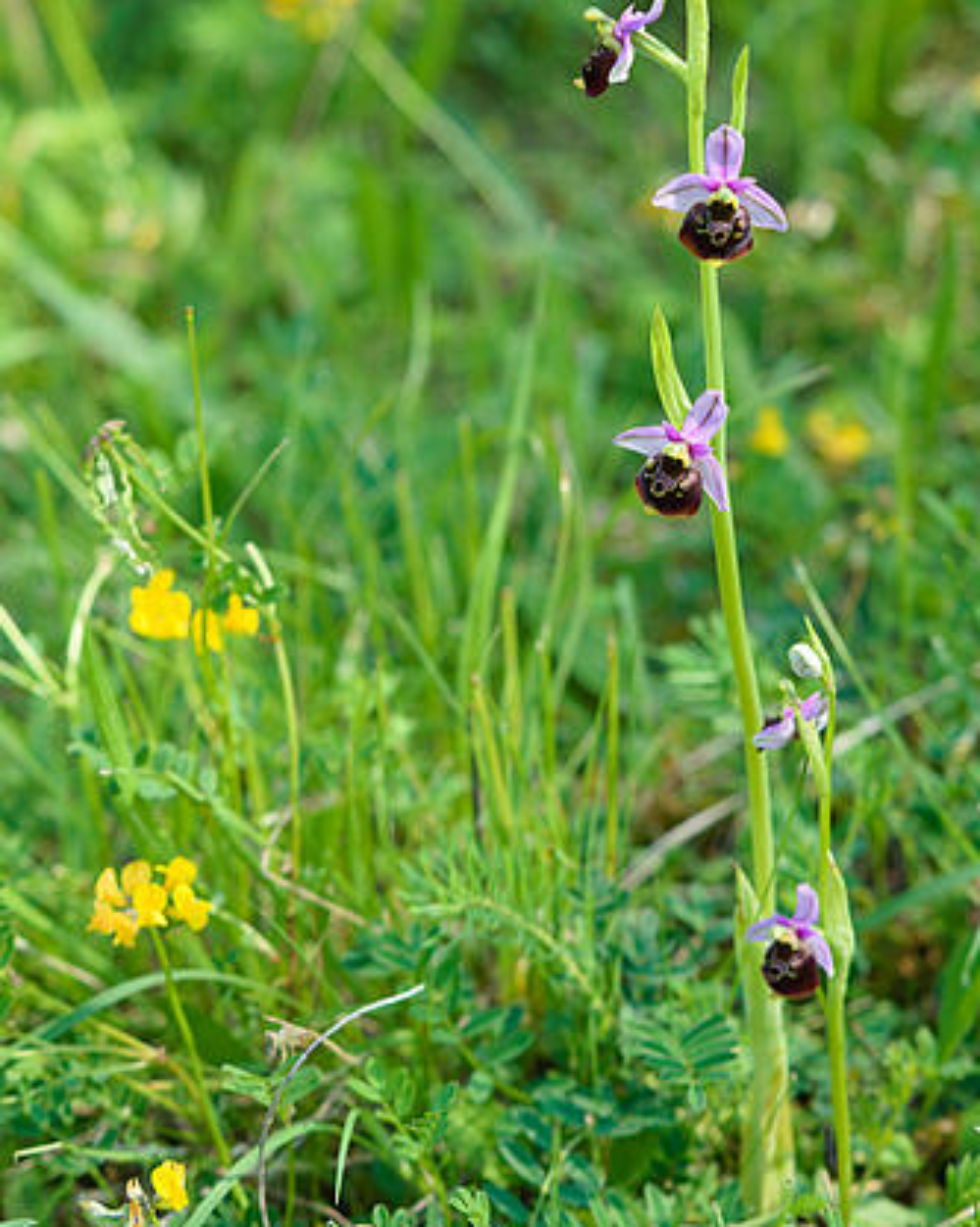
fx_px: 6461
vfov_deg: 10.8
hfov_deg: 8.7
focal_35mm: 178
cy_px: 434
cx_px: 481
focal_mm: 90
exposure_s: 1/160
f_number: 4
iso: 100
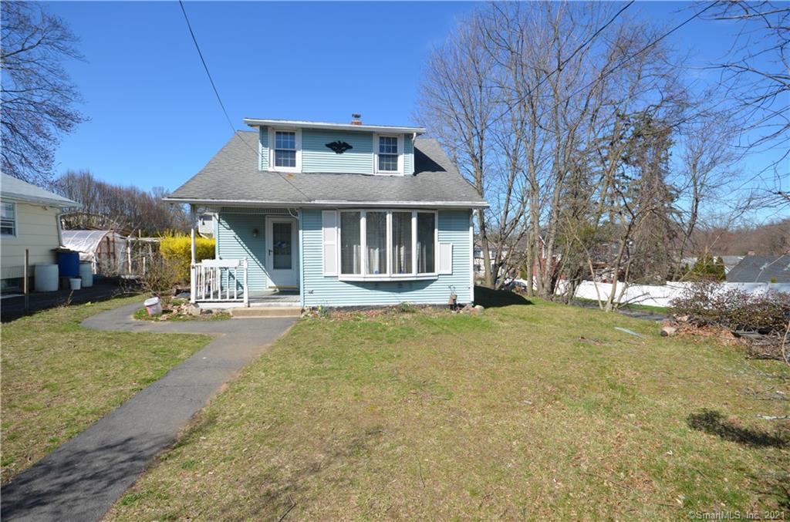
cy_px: 261
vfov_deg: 77.0
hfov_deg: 100.5
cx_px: 395
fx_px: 328
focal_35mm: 15
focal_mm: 10
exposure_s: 1/250
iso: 100
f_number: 8
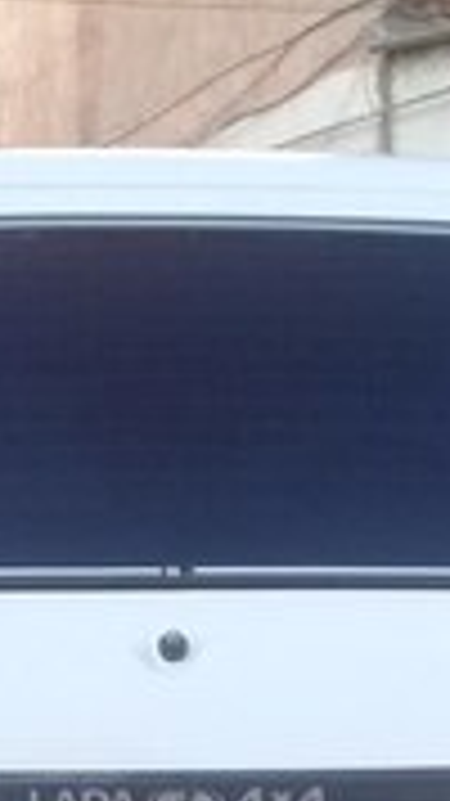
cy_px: 1022
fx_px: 1996
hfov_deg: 12.8
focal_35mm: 94
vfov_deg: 20.8
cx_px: 148
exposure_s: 1/100
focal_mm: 3.3
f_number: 2.2
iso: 50
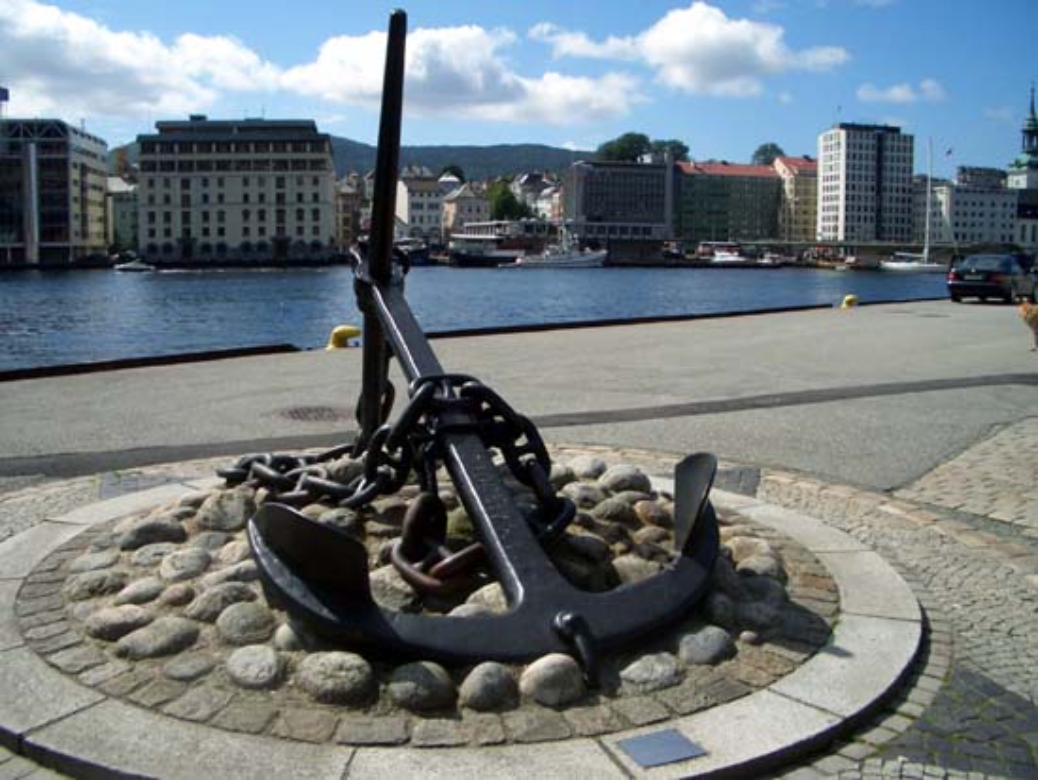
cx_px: 519
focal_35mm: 35
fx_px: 1050
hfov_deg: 52.6
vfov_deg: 40.7
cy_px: 390
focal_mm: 5.8
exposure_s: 1/800
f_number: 4.3
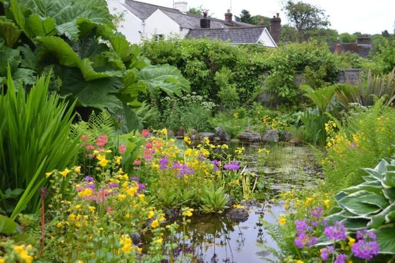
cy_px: 132
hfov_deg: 45.0
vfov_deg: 30.9
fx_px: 477
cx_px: 198
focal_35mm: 44
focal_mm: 29
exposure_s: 1/50
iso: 100
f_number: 4.5
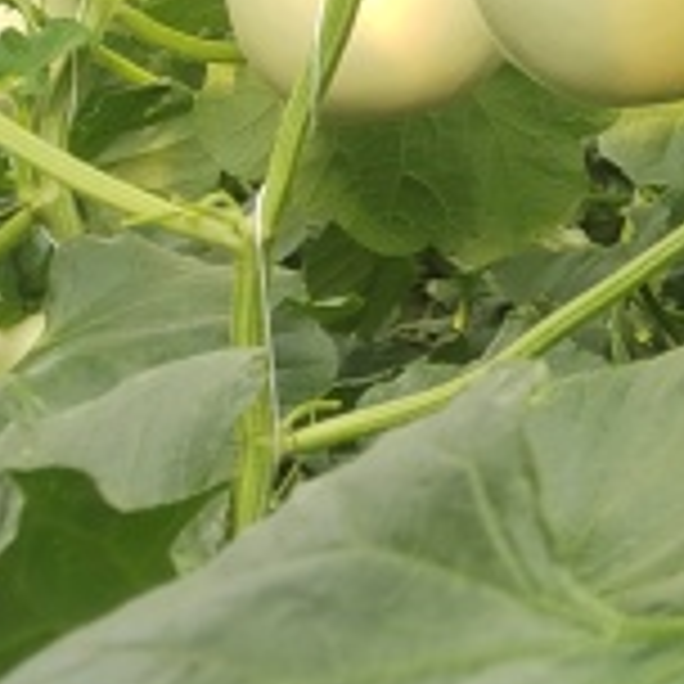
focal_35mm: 107
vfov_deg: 15.5
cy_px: -198
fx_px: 2392
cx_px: 1530
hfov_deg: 13.1
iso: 160
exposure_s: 1/100
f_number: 1.9
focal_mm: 5.52
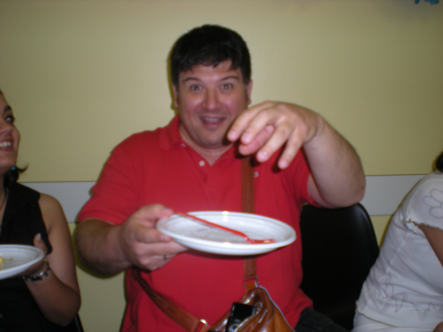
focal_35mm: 38
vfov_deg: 37.7
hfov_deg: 49.0
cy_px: 166
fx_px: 486
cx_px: 222
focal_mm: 6.3
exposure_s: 1/30
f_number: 3.1
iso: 64
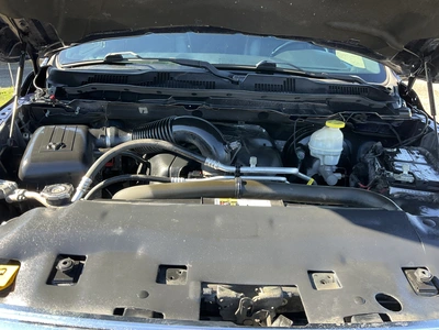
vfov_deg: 48.2
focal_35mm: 29
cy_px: 165
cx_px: 220
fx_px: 368
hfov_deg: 61.7
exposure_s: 1/122
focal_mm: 3
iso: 25
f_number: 1.8
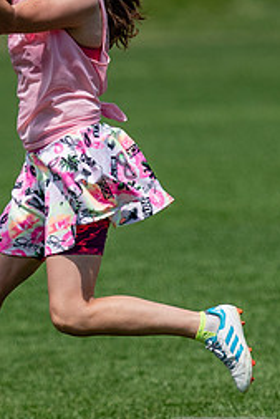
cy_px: 162
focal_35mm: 1177
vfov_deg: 1.8
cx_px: -6
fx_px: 13712
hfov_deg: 1.2
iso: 100
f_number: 2.8
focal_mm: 200
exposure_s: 1/2500
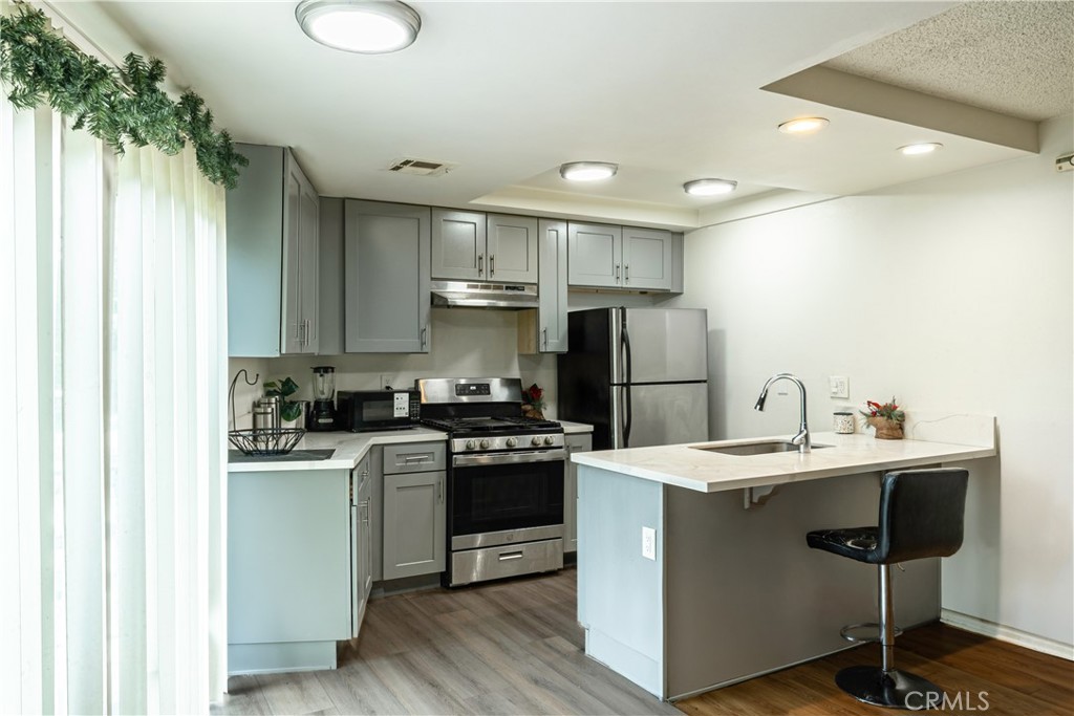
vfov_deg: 51.3
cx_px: 537
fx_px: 746
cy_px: 358
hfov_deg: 71.5
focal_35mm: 25
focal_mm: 25
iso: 50
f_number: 22
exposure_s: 1/2.5
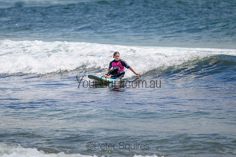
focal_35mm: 550
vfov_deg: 2.5
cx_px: 92
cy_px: 63
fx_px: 3605
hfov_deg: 3.7
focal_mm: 400
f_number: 5.6
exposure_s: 1/2000
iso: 220
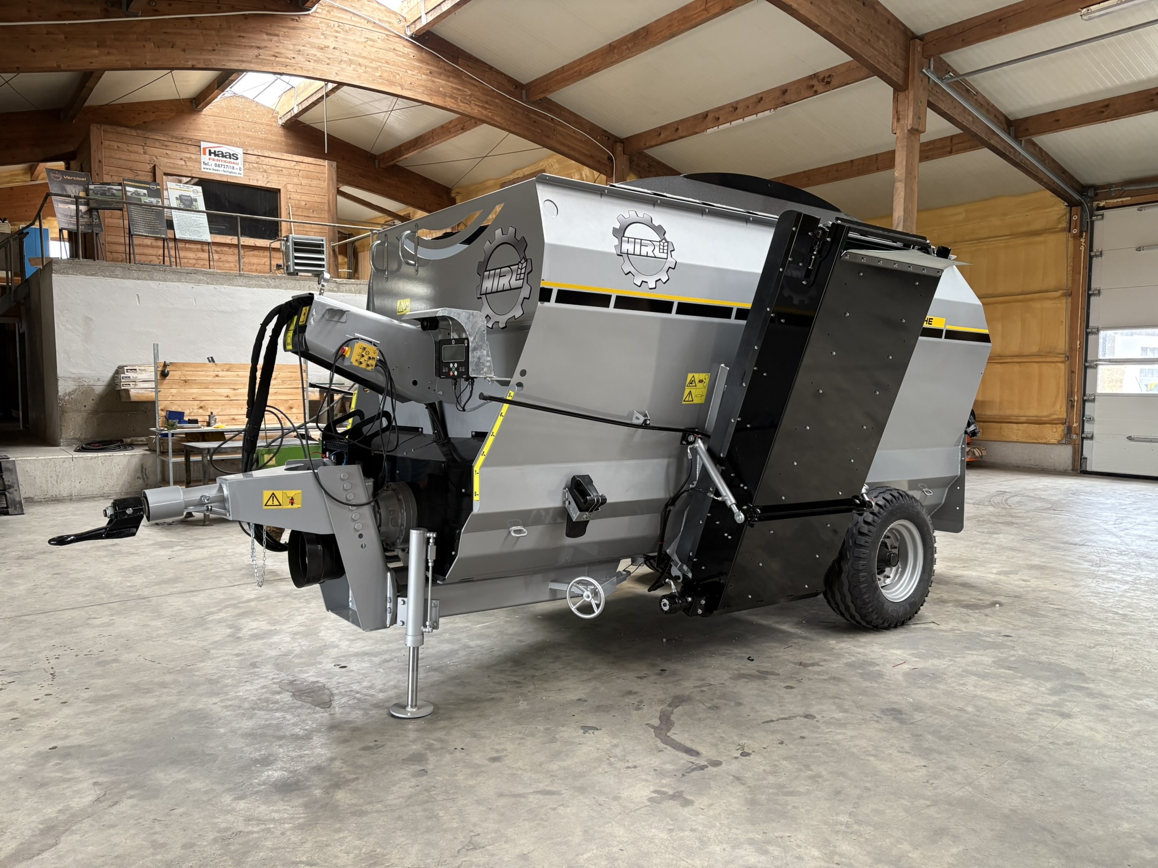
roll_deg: -0.2
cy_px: 434
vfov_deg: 53.1
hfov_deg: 67.3
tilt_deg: -3.6
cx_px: 579
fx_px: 870
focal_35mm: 26
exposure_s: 1/60
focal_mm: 5.96
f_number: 1.6
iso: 160
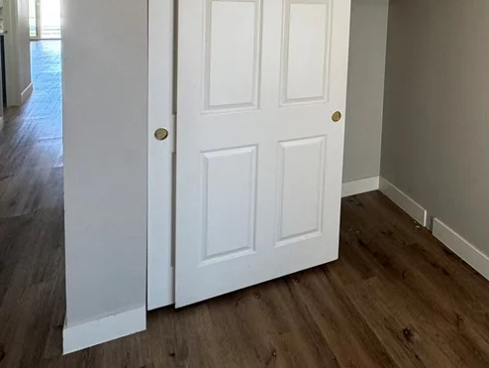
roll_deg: -2.1
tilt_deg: -5.2
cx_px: 330
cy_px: 28
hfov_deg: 60.1
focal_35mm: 29
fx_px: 410
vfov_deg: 43.5
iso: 160
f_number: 2.2
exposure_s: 1/120
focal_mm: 2.22
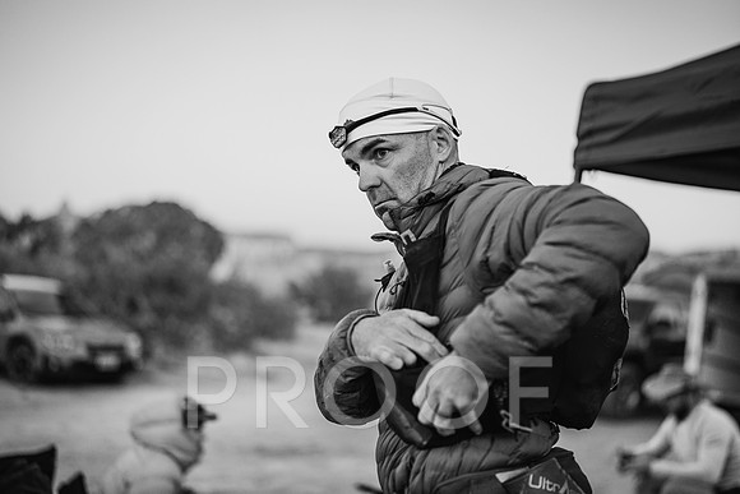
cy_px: 247
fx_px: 1028
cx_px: 370
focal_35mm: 50
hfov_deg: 39.6
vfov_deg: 27.0
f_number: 1.4
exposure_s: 1/160
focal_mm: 50
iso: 160
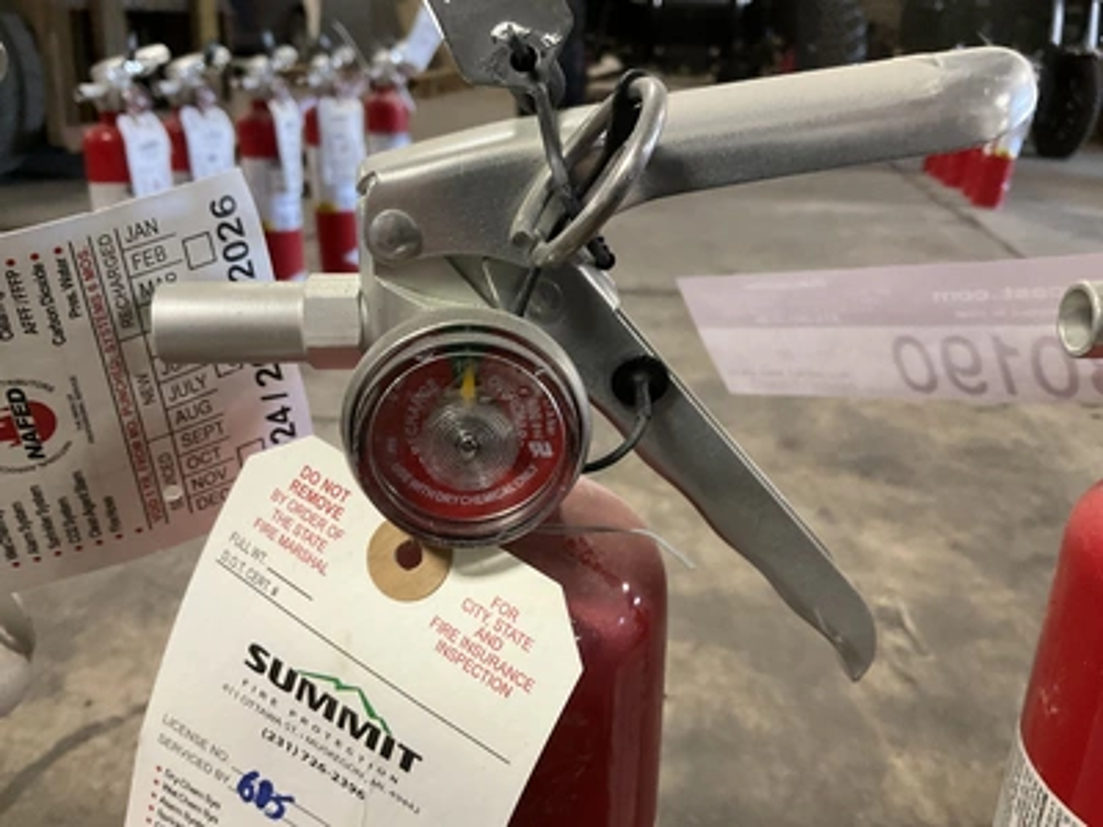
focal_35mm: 29
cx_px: 552
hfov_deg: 61.7
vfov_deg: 48.2
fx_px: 924
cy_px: 414
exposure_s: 1/60
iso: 200
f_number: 1.8
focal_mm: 3
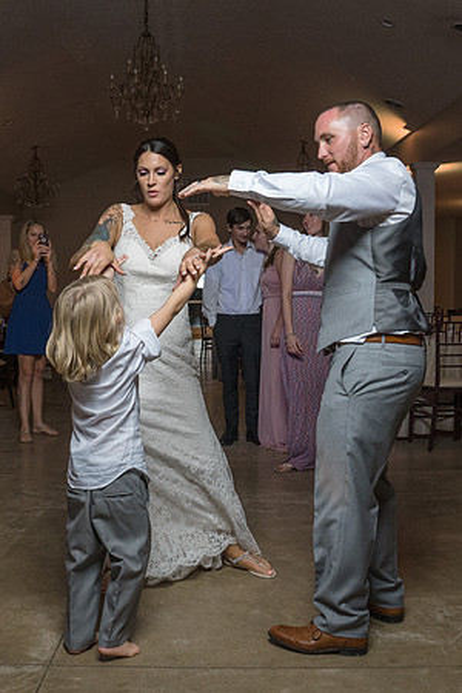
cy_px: 382
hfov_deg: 33.1
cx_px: 168
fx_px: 771
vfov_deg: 48.3
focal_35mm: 40
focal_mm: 24
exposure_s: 1/200
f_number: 5.6
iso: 2000
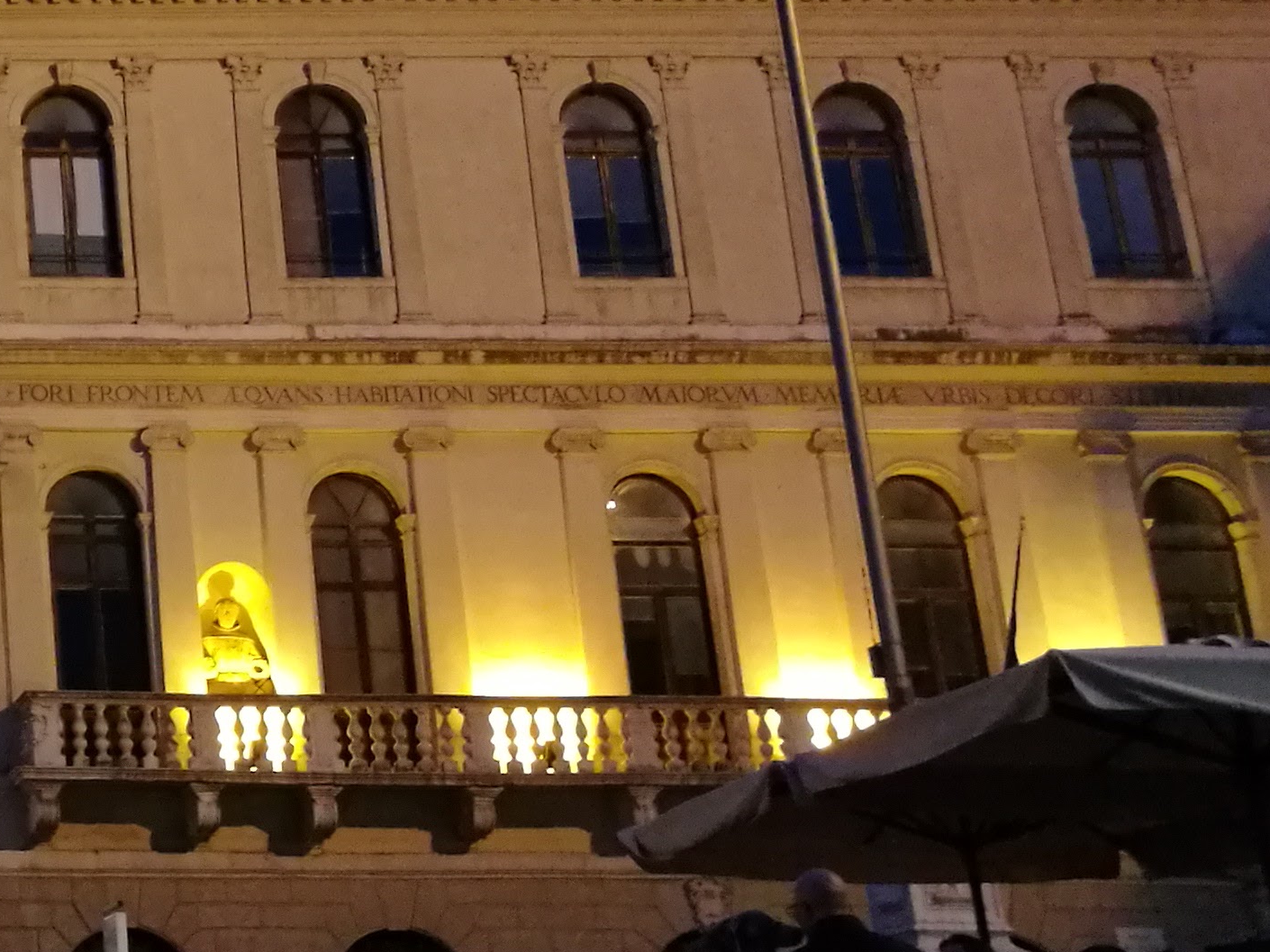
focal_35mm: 76
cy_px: 127
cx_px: -500
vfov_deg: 19.1
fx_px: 2788
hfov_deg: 22.2
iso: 500
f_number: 2.2
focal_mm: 4.5
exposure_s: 1/20
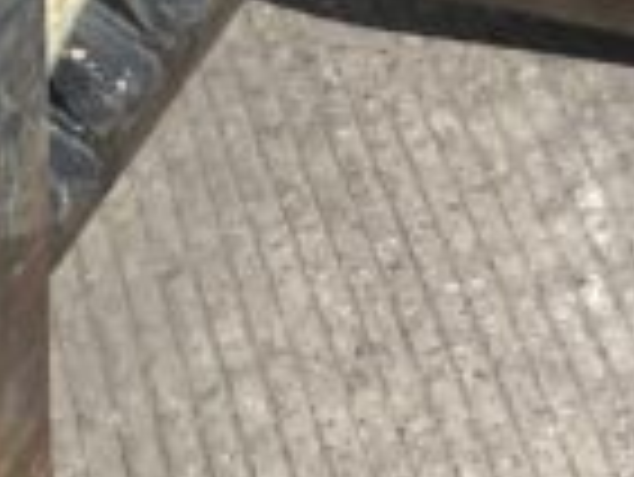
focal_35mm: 211
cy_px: -158
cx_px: 782
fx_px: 3868
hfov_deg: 9.2
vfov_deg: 7.0
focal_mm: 3
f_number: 1.8
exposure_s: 1/2427
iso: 20
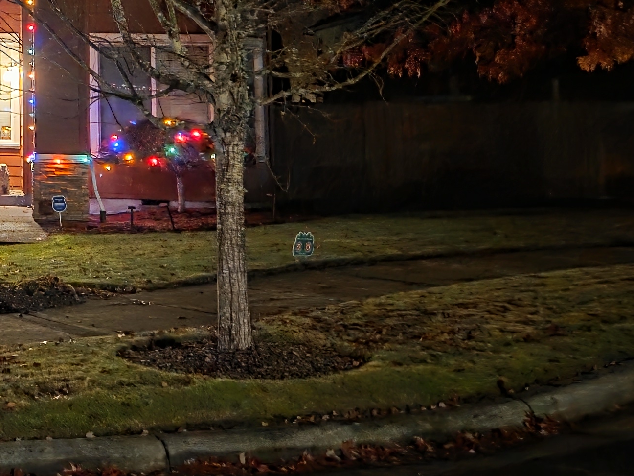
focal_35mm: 71
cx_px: -277
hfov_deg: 23.0
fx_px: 1300
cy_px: -3
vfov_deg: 20.1
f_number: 1.8
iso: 2000
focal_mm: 5.4
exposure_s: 1/15
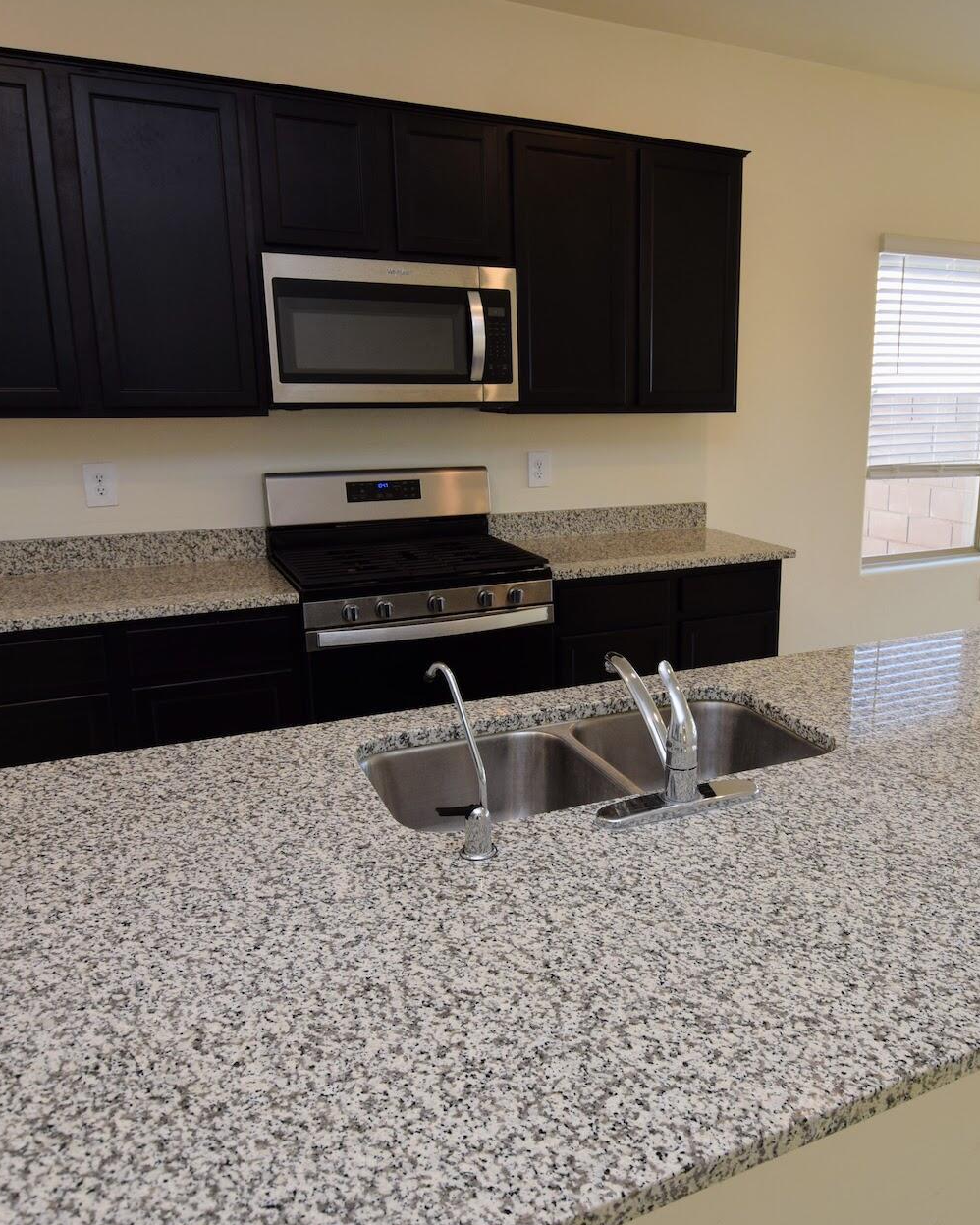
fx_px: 942
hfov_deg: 54.2
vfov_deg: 66.0
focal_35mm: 26
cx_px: 623
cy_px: 605
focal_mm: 12
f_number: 5.6
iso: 400
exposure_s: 1/80
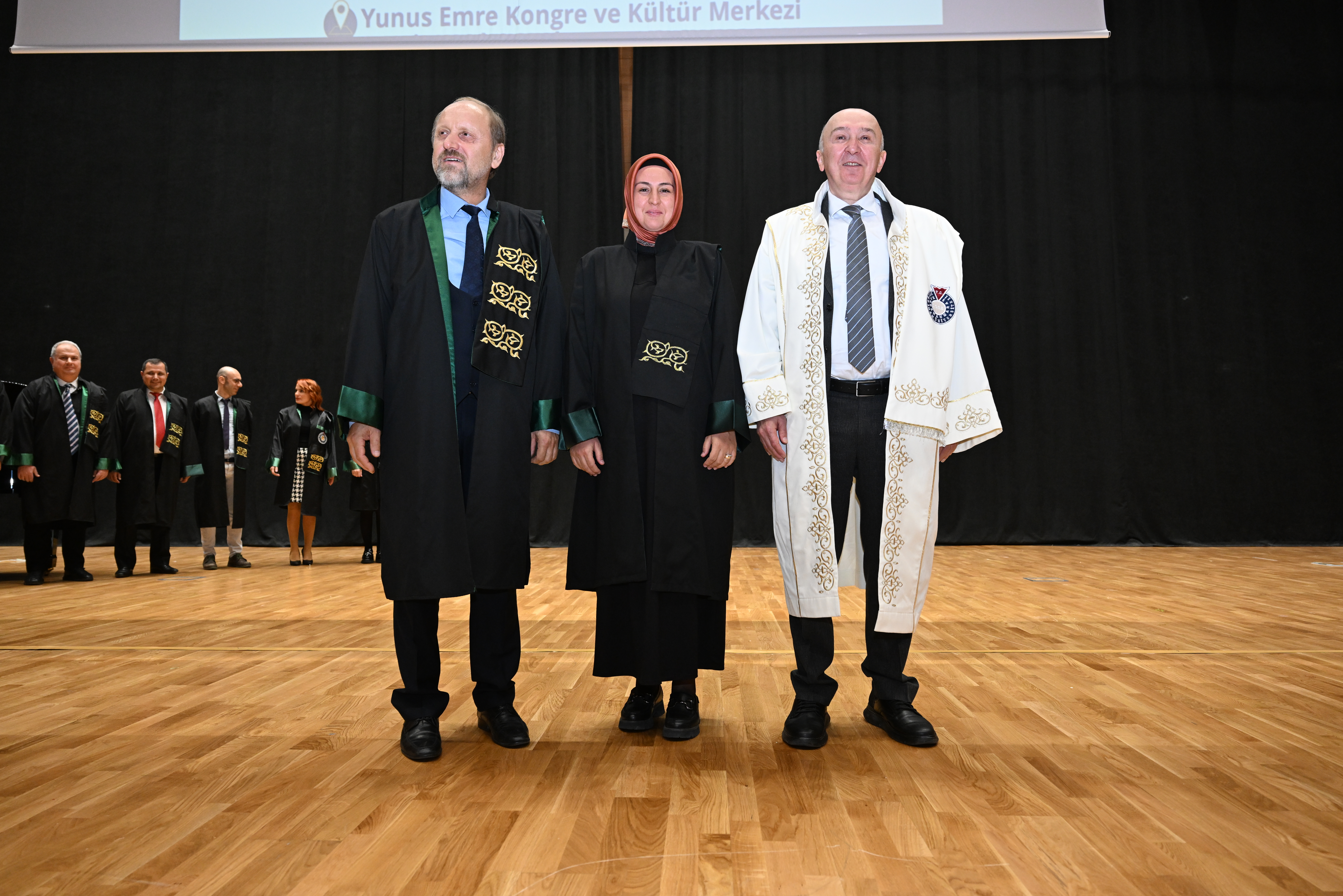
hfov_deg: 73.7
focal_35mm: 24
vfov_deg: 53.1
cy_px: 448
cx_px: 672
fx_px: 895
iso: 2000
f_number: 4.5
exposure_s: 1/100
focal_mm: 24
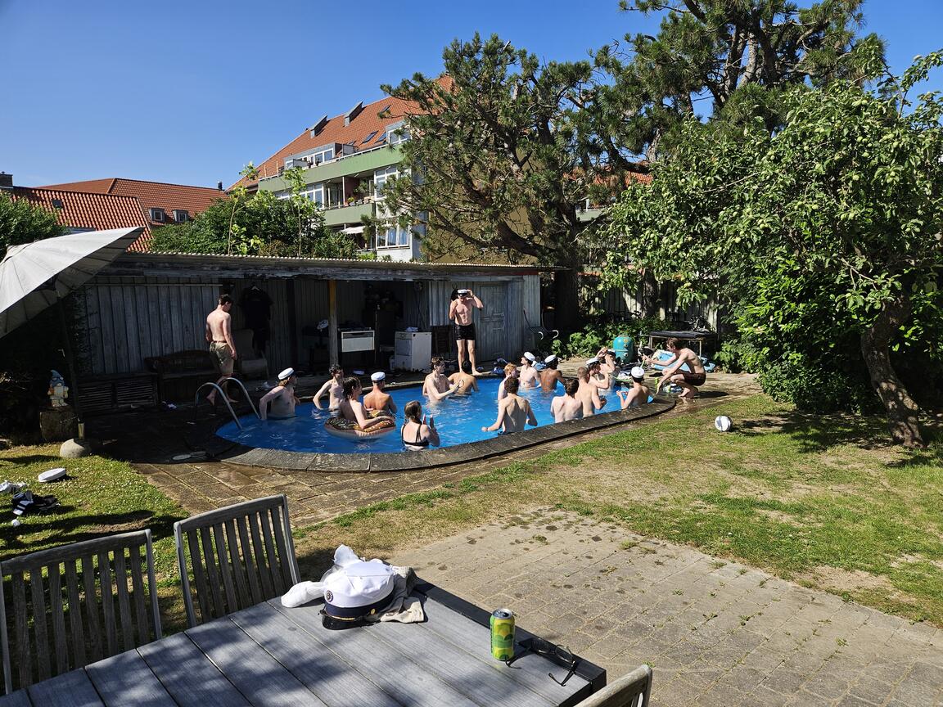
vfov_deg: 58.9
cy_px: 354
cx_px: 472
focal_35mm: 23
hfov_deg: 73.9
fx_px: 627
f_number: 1.8
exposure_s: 1/1746
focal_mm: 5.4
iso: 25
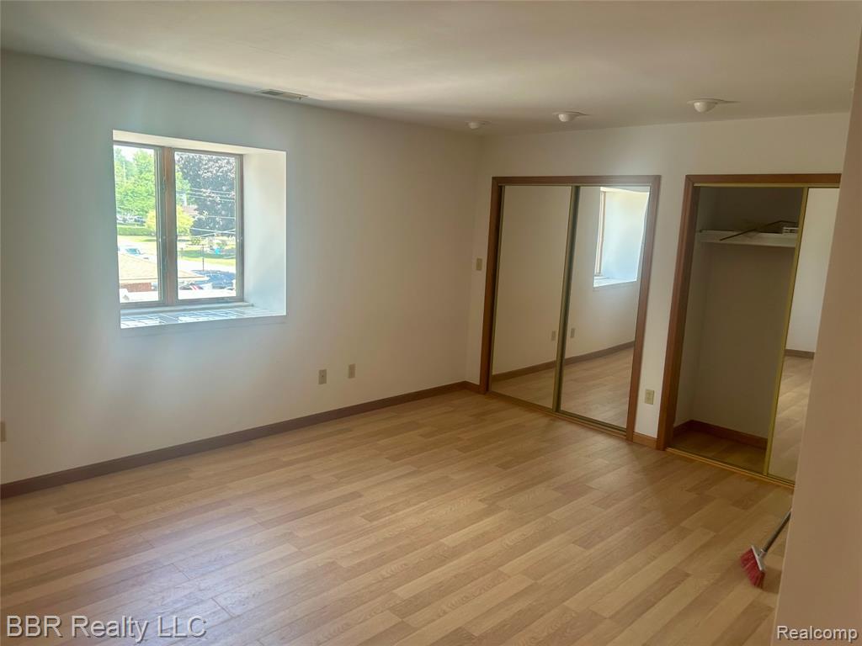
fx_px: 647
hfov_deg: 67.3
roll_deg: -3.5
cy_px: 323
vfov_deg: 53.1
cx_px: 431
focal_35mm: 26
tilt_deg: -10.0
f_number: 1.5
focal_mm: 5.7
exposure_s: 1/60
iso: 100
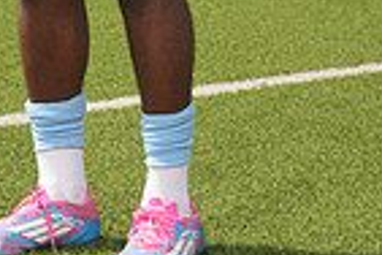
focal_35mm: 175
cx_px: 62
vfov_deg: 7.4
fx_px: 1857
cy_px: -317
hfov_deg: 11.7
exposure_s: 1/200
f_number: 8
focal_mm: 55
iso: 100
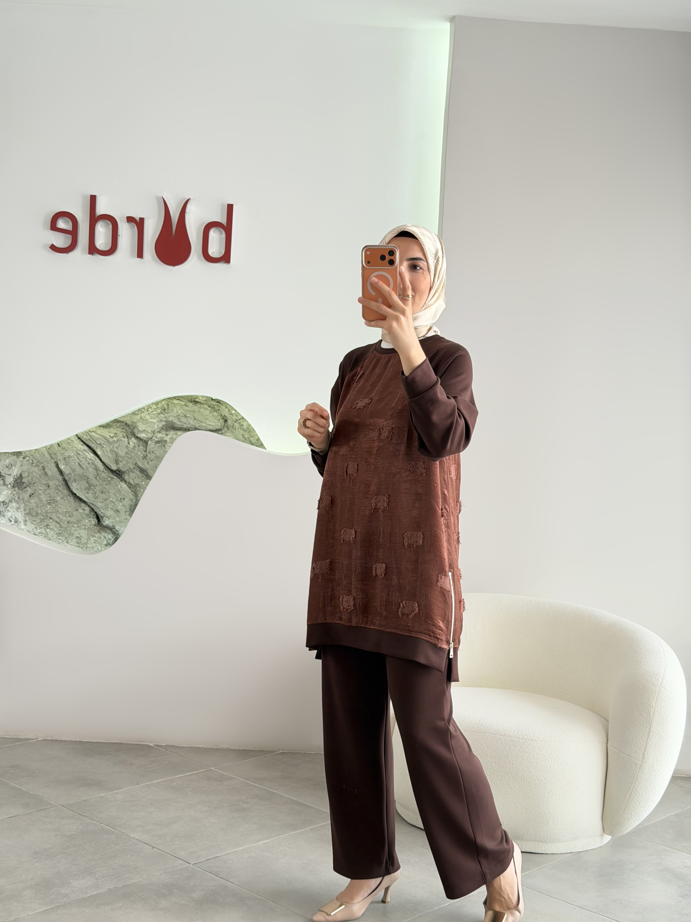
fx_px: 1278
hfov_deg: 30.3
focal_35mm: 48
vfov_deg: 39.7
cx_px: 346
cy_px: 461
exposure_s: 1/121
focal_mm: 6.76
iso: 64
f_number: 1.78
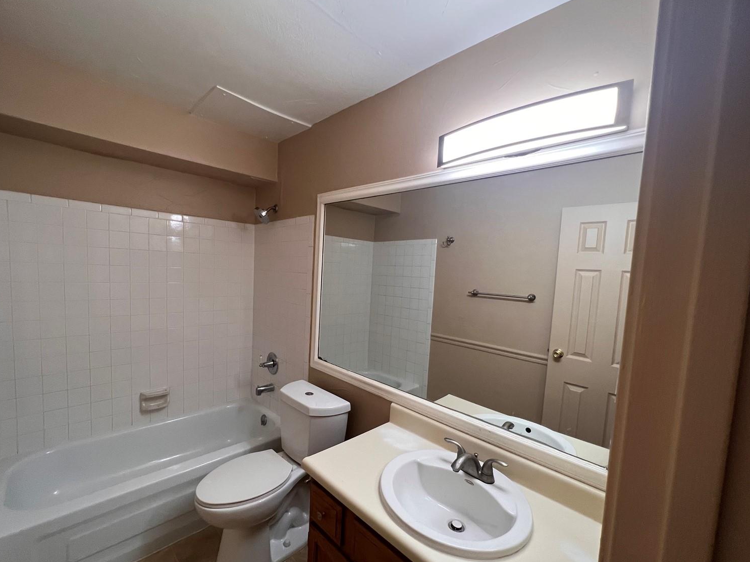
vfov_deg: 85.6
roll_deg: -3.9
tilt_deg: -5.7
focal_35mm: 14
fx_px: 303
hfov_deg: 101.9
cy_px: 297
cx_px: 350
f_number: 1.8
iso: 200
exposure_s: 1/120
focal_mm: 1.57
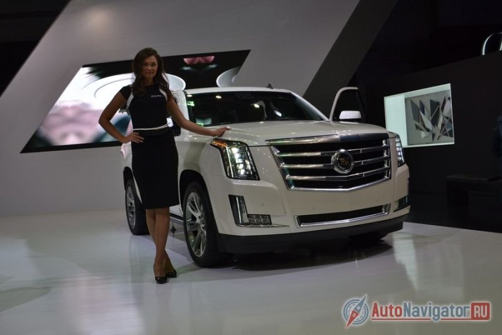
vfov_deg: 36.9
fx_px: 502
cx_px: 251
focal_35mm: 36
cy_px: 168
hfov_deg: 53.1
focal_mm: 24
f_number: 5.6
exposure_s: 1/125
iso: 320
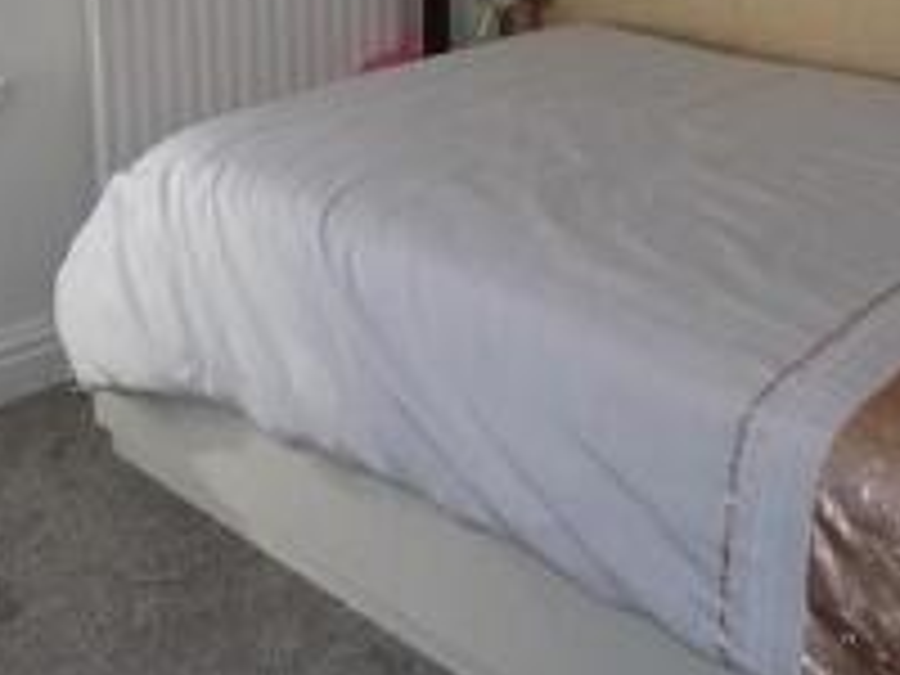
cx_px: 416
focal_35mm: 67
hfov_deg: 29.0
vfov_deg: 20.7
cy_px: -97
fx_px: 1742
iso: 80
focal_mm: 4
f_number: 3.1
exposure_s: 1/125
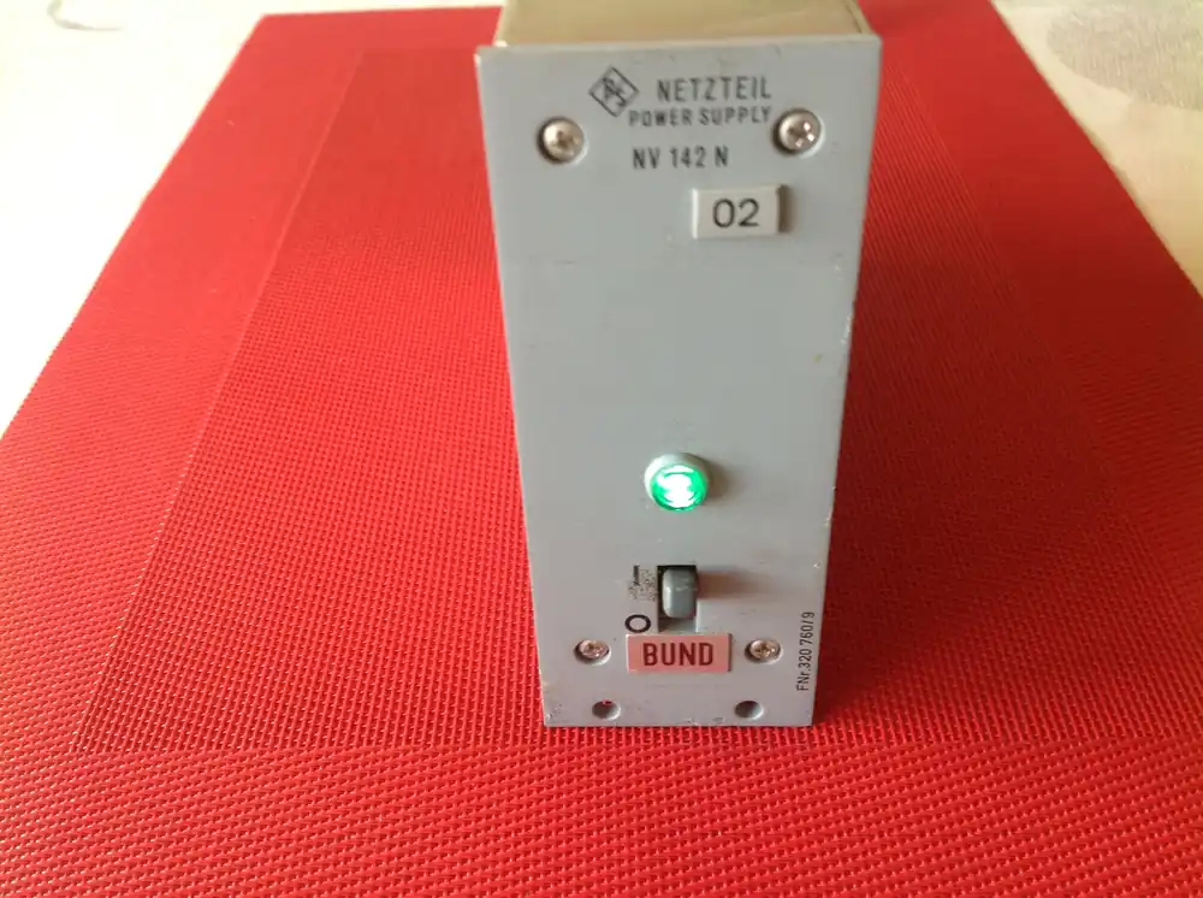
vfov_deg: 40.6
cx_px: 602
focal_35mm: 35
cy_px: 449
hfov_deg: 52.7
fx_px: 1214
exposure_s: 1/17
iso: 50
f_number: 2.4
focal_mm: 4.28
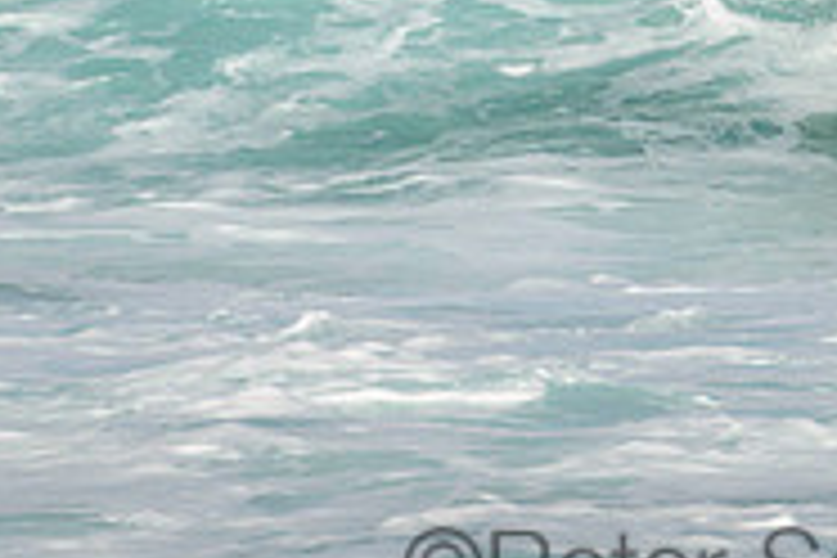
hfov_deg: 0.8
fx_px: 57888
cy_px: -178
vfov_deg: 0.6
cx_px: 752
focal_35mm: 2490
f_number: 11
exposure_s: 1/1600
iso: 720
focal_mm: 800
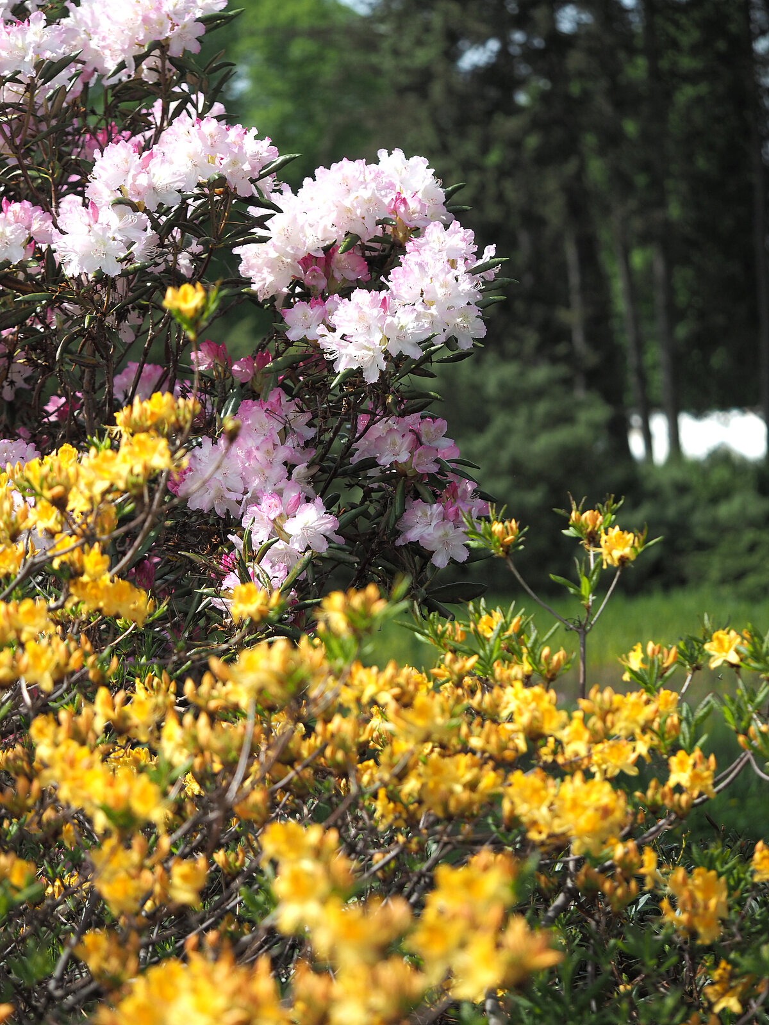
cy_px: 512
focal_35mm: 120
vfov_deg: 16.4
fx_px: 3554
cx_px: 384
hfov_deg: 12.3
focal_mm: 60
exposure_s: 1/5000
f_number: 2.8
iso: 400
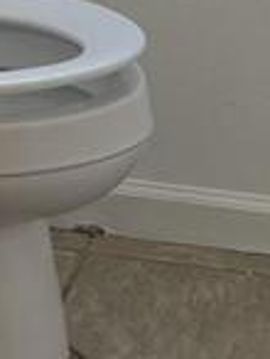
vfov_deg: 10.3
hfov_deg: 8.2
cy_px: -268
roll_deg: +0.6
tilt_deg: -11.8
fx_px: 1887
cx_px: 20
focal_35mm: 182
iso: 50
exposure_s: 1/424
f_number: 1.5
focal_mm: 5.7
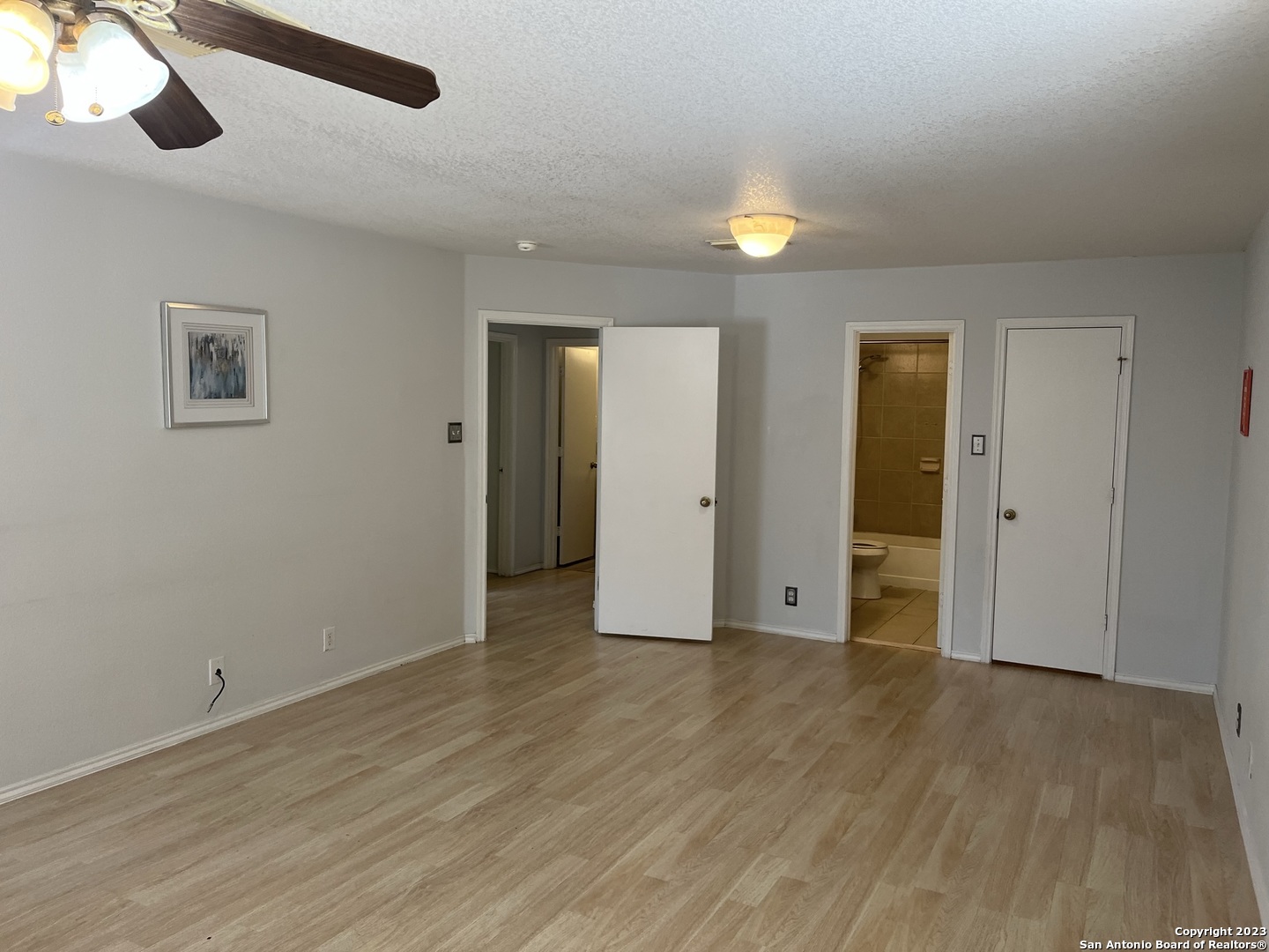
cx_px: 634
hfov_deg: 67.3
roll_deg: -1.5
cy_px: 476
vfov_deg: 53.1
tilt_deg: -2.2
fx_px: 953
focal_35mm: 26
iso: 100
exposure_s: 1/120
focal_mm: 5.1
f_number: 1.6
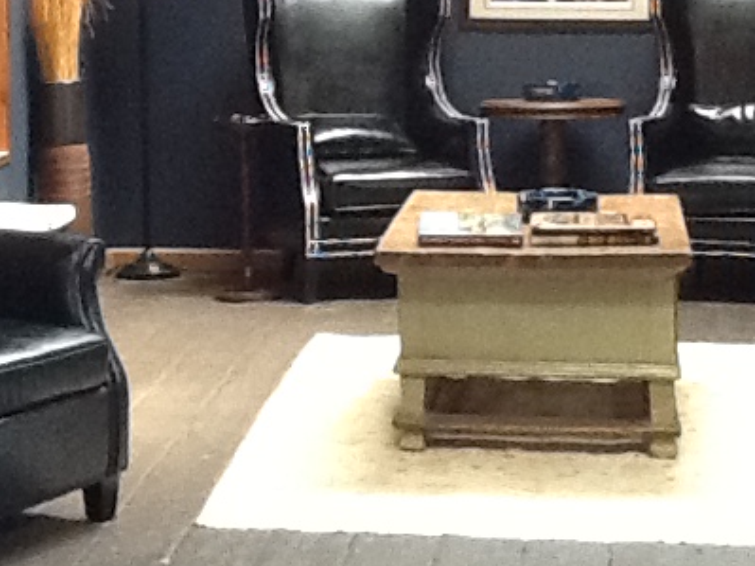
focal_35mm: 77
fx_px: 1679
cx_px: 303
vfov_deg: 18.8
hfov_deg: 25.3
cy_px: 49
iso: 250
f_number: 2.4
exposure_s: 1/30
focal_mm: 2.03
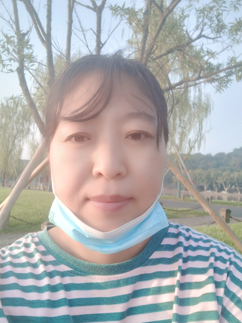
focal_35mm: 37
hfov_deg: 38.6
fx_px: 345
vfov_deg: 50.1
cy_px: 158
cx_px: 101
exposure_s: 1/274
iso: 50
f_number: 2
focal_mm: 3.87
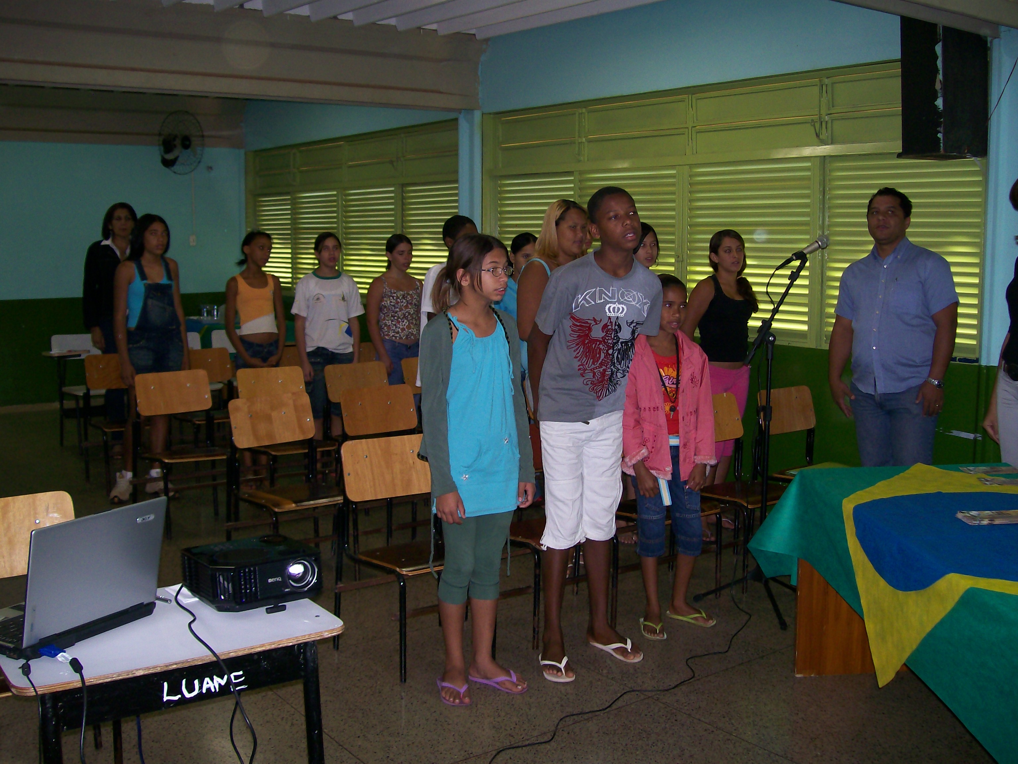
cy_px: 382
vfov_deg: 39.7
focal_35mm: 36
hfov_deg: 51.4
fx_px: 1059
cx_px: 509
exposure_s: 1/64
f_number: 2.7
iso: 80
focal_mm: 6
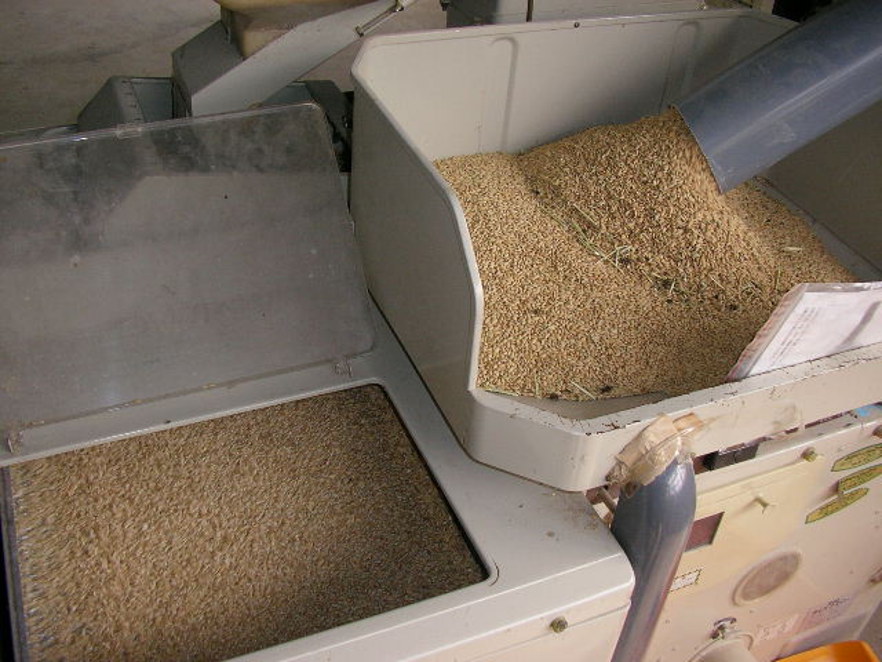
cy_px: 331
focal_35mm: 37
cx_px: 441
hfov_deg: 50.1
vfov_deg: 38.7
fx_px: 943
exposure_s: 1/60
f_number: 2.8
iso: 100
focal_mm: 5.7
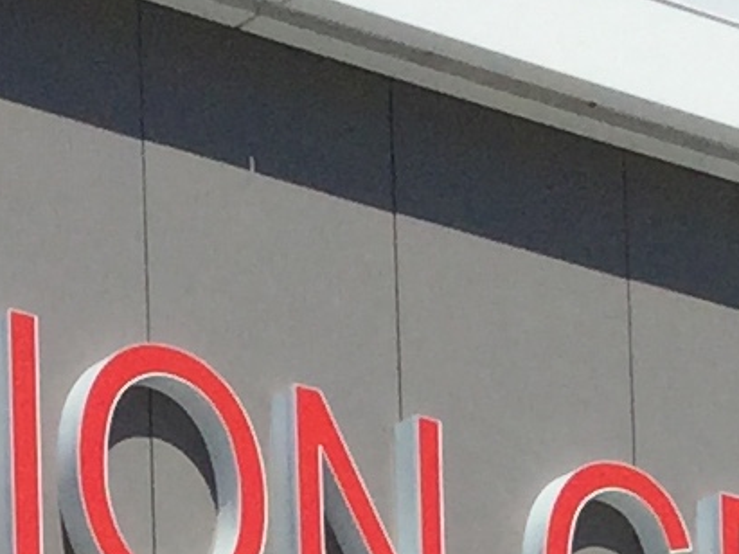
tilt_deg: +4.8
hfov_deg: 8.0
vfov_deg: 5.6
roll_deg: +0.9
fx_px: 5250
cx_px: 263
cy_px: 1696
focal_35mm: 246
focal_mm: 3.3
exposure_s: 1/2809
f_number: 2.4
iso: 25
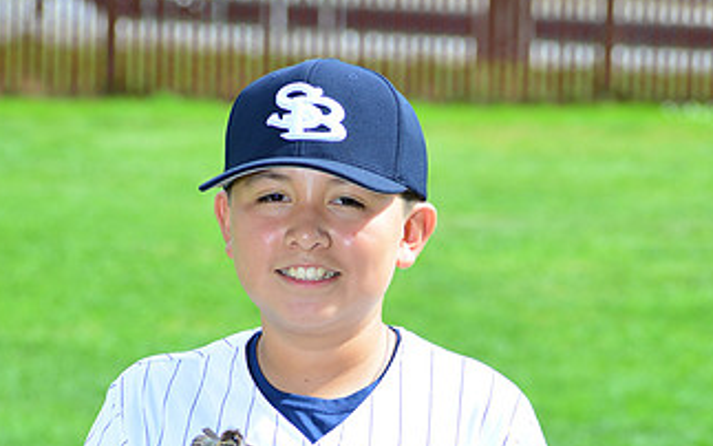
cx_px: 396
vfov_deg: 5.7
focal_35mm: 229
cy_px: 484
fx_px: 4451
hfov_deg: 9.2
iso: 200
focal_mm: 125
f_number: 8
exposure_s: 1/200
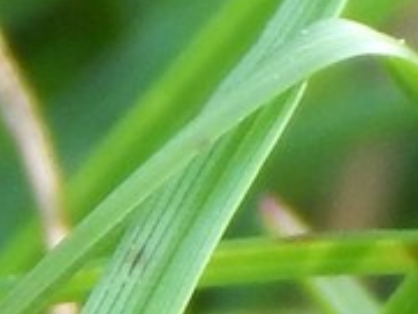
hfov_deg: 3.0
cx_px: 946
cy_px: 450
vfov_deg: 2.2
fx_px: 8011
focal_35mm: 663
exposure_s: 1/80
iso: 125
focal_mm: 25.3
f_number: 4.9
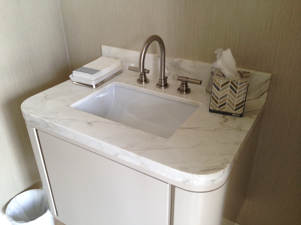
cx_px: 150
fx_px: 287
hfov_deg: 55.4
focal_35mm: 33
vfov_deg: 42.9
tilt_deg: -28.2
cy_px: 112
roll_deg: +0.5
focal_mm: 4.12
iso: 64
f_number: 2.4
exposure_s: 1/20
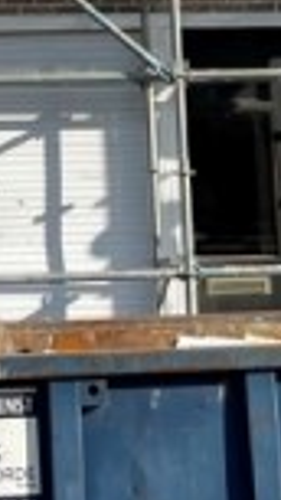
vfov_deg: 12.2
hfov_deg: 8.1
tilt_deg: +20.3
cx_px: -23
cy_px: -611
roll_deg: +0.8
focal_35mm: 148
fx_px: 1962
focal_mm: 4.2
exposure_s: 1/3205
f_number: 1.6
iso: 32
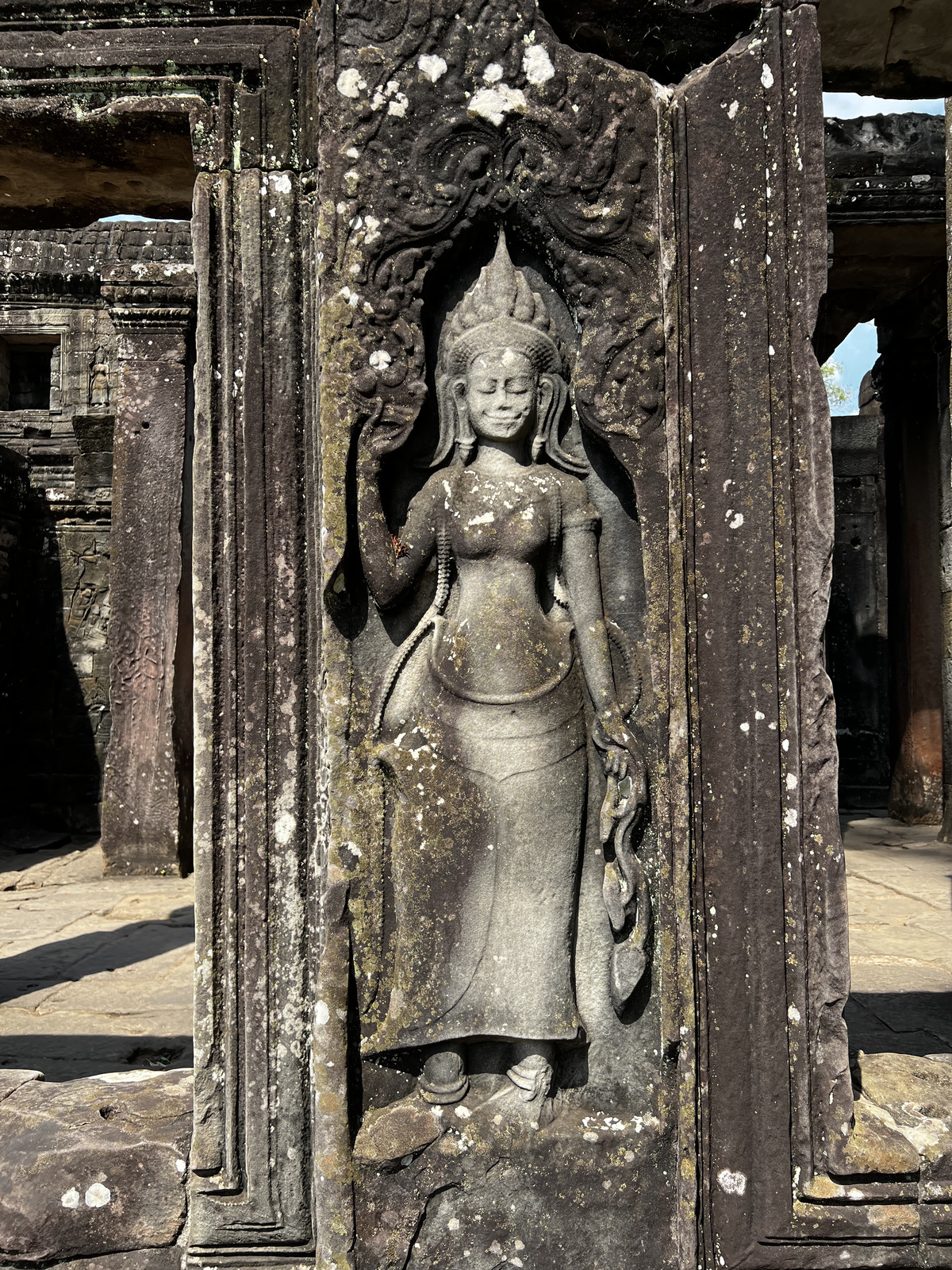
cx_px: 476
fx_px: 953
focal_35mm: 26
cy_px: 635
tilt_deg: +3.2
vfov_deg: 67.3
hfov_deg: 53.1
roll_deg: +0.6
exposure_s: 1/1621
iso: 50
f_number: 1.5
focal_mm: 5.7
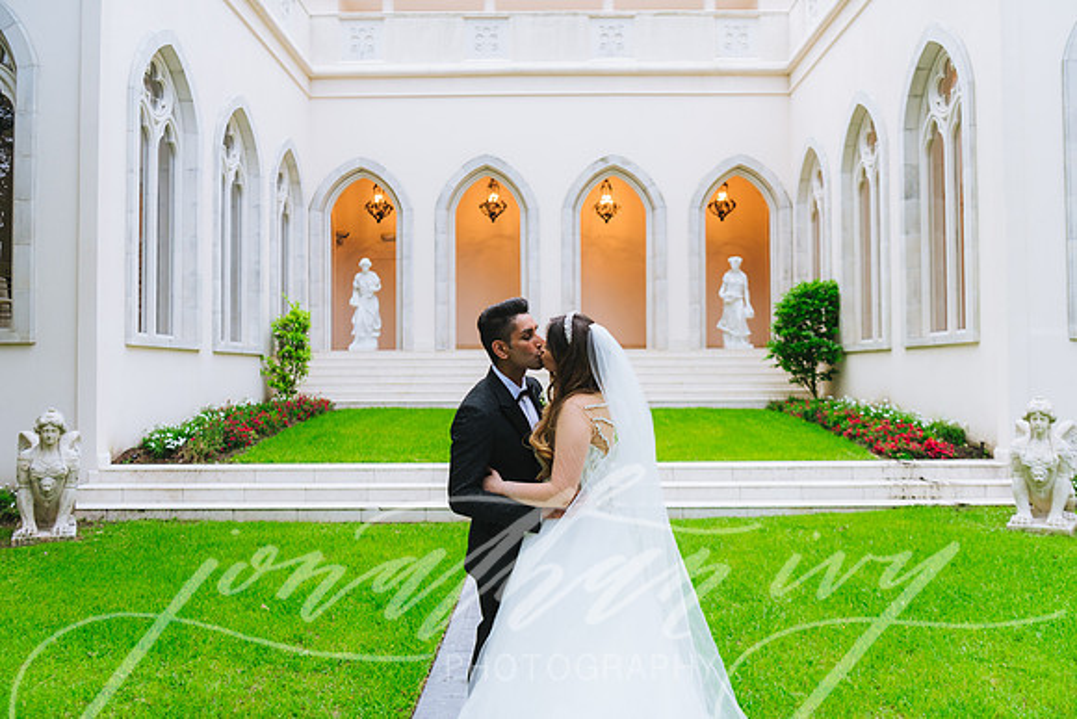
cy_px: 360
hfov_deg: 58.7
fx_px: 958
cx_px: 538
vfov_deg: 41.1
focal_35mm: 32
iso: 500
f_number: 2.8
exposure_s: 1/160
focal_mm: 32
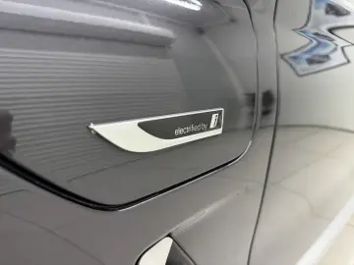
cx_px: 177
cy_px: 132
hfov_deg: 71.6
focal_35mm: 24
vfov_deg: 56.8
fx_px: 245
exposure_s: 1/50
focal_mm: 6.76
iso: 320
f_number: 1.78
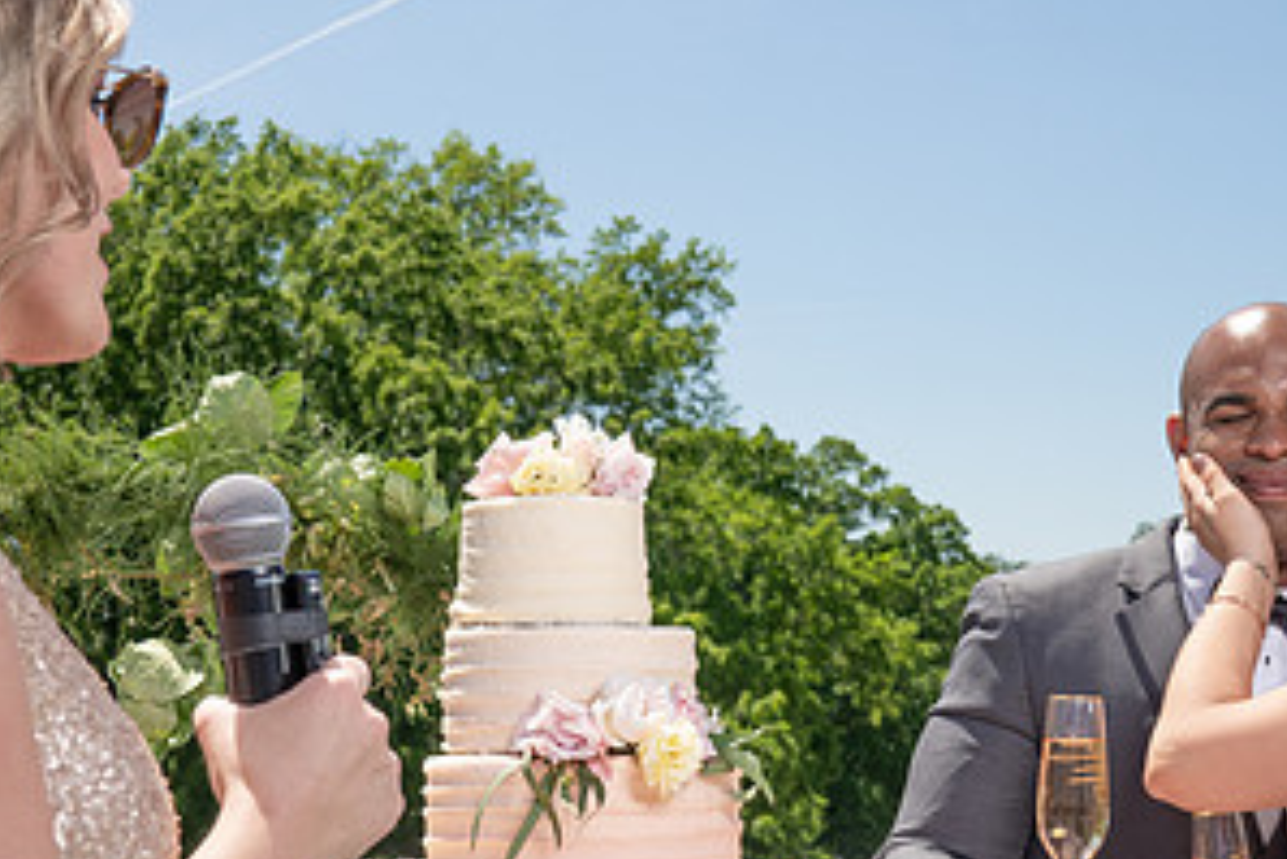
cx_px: 427
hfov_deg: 25.2
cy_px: 472
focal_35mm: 80
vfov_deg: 17.1
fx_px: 2861
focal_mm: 35
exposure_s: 1/250
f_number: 7.1
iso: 50
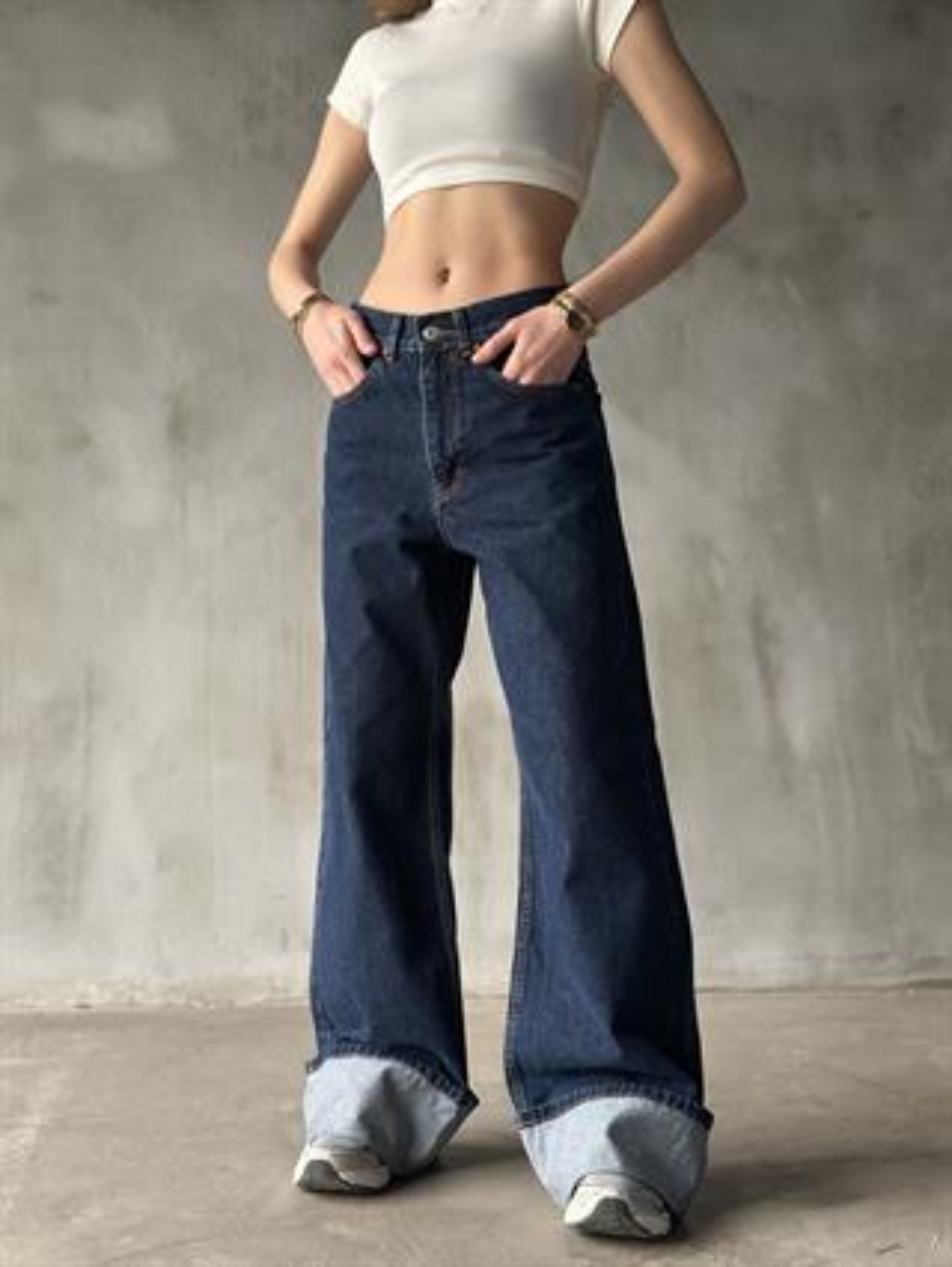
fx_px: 1758
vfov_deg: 39.6
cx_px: 476
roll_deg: +0.1
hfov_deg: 30.3
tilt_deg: +2.1
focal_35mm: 48
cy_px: 634
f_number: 1.78
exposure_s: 1/60
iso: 250
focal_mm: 6.86
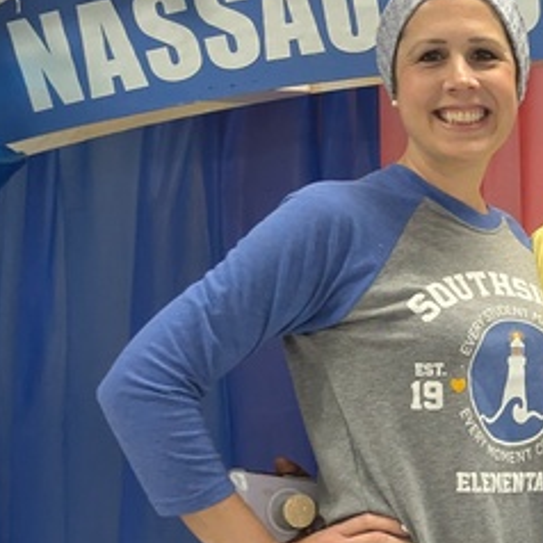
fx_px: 1686
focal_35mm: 95
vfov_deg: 18.2
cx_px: 755
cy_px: 371
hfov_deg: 17.0
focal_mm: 5.43
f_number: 1.89
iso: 494
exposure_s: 1/120
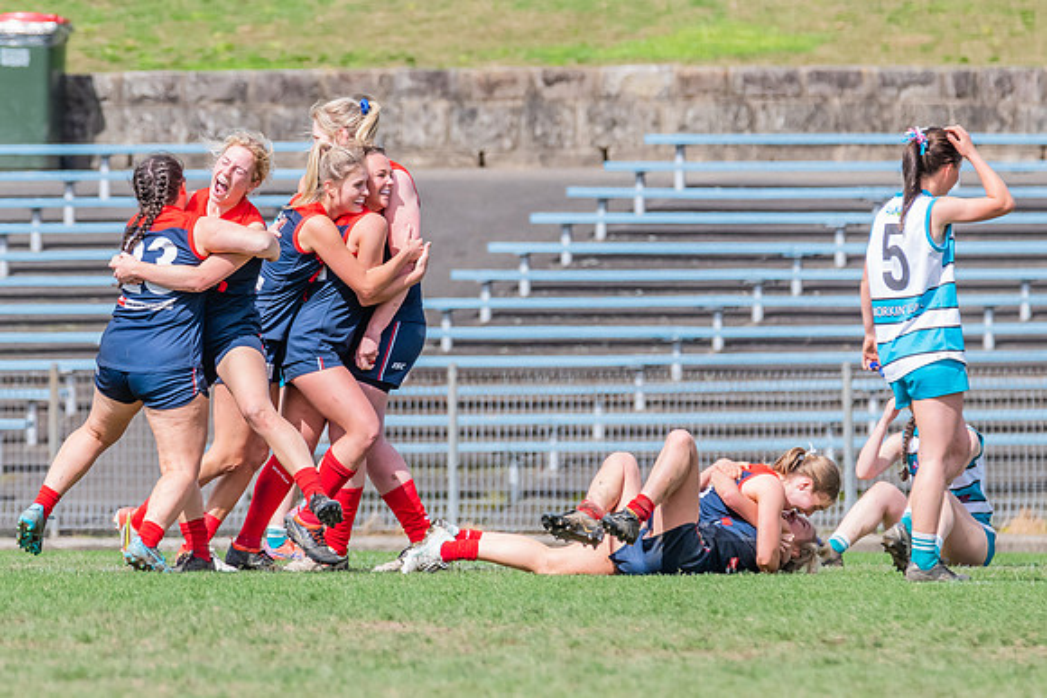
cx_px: 332
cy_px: 319
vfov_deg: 1.9
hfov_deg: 2.8
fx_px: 21315
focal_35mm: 733
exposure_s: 1/1600
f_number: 9
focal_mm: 420
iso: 800
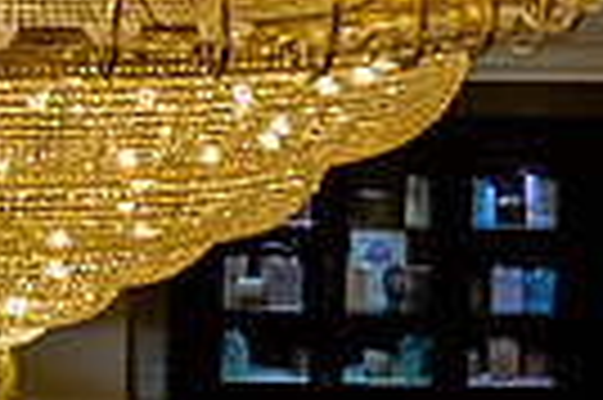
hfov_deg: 7.7
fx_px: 4467
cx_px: -117
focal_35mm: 267
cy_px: 0
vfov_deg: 5.1
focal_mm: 16
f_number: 4
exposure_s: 1/80
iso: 1600
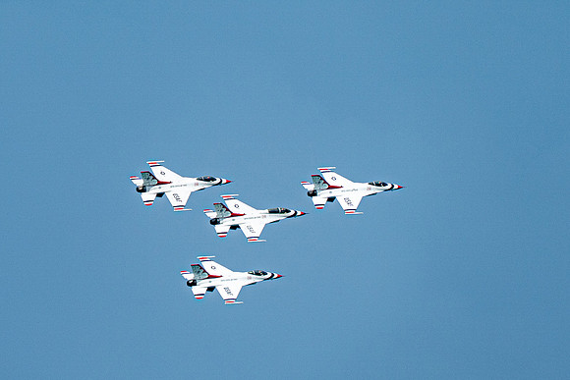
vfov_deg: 1.5
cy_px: 189
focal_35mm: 905
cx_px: 148
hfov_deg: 2.3
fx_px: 14325
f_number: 8
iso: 800
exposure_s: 1/2000
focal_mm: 400
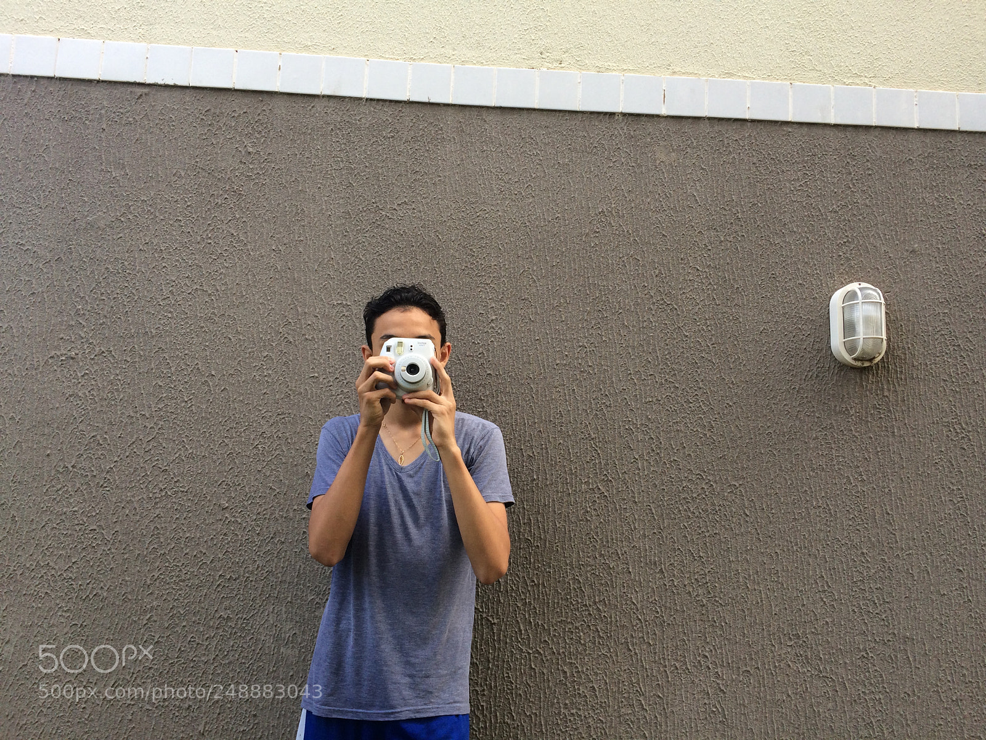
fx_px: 826
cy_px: 370
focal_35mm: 29
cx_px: 493
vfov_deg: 48.2
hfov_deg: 61.7
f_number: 2.2
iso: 50
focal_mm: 4.15
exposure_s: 1/120
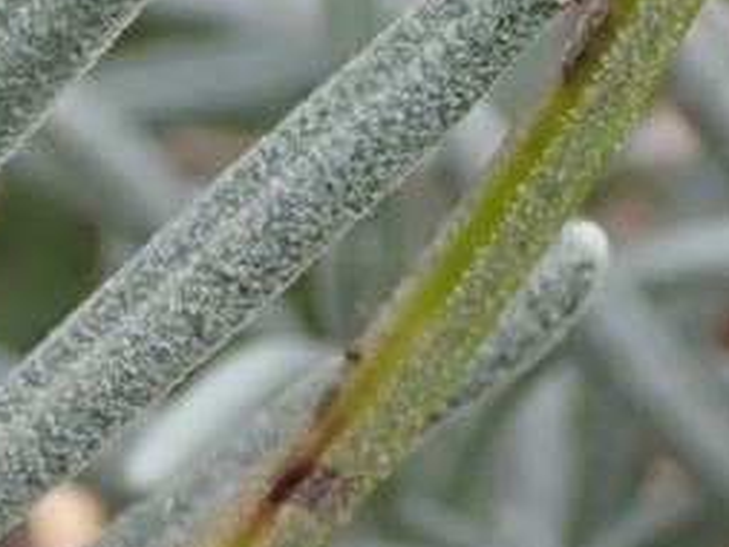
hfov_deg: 5.8
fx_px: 7164
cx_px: -61
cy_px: 193
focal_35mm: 340
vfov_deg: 4.4
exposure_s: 1/160
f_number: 4
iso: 100
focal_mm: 7.86
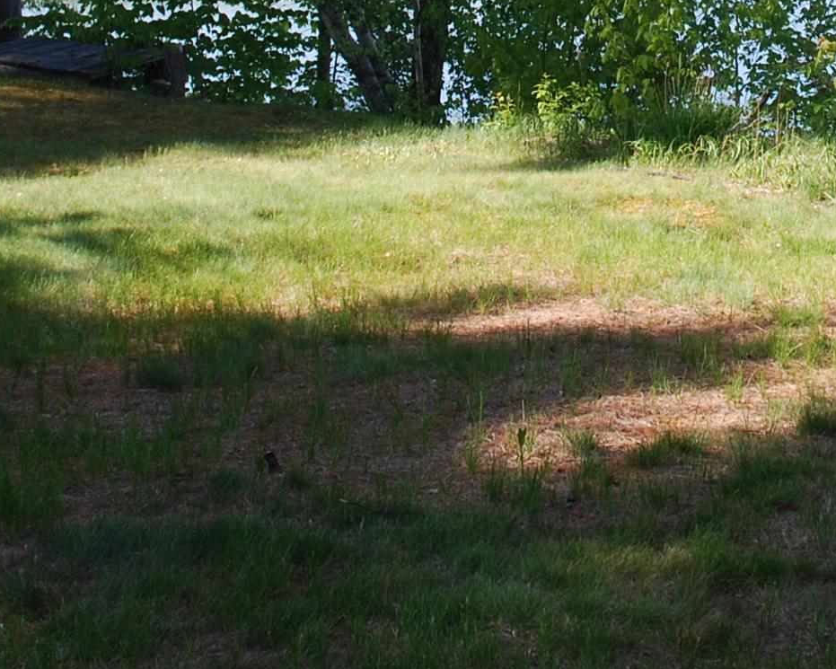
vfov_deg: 18.3
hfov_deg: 23.7
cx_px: 703
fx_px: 1955
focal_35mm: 79
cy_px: -150
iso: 100
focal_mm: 18
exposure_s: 1/125
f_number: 5.6
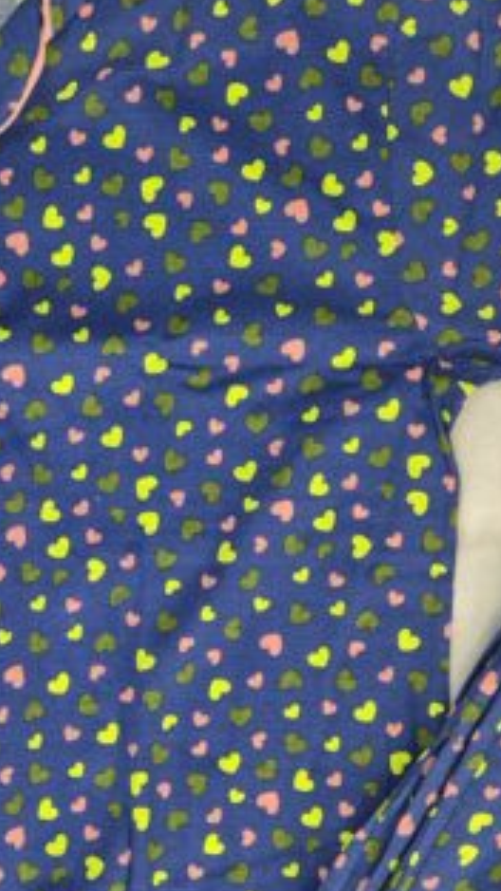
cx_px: 51
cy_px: 581
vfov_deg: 32.6
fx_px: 1512
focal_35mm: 64
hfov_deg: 18.5
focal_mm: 5.4
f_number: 1.8
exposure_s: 1/100
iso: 800
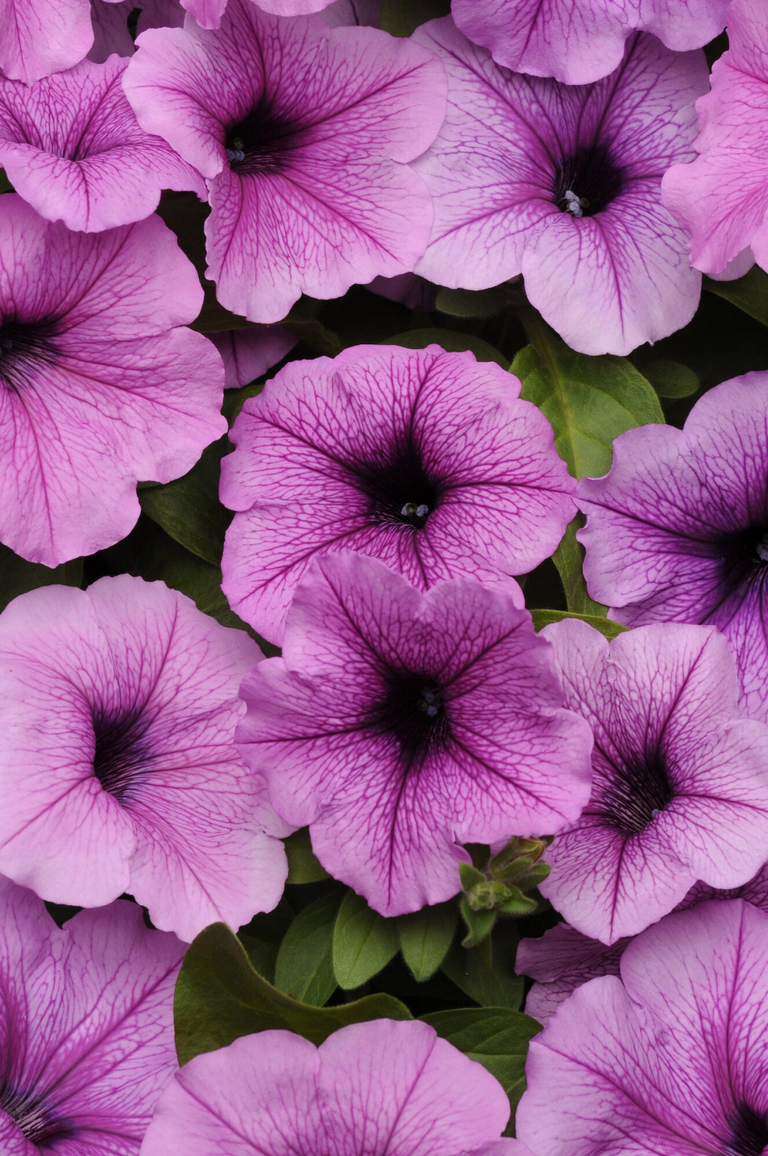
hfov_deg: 10.1
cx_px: 437
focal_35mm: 135
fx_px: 4329
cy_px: 453
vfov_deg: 15.2
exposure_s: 1/60
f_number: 13
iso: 200
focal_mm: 70
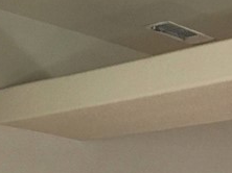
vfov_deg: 10.4
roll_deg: +0.5
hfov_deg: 13.8
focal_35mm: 134
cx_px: 353
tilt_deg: +0.6
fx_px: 897
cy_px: 304
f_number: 2.2
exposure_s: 1/30
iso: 125
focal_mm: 4.15
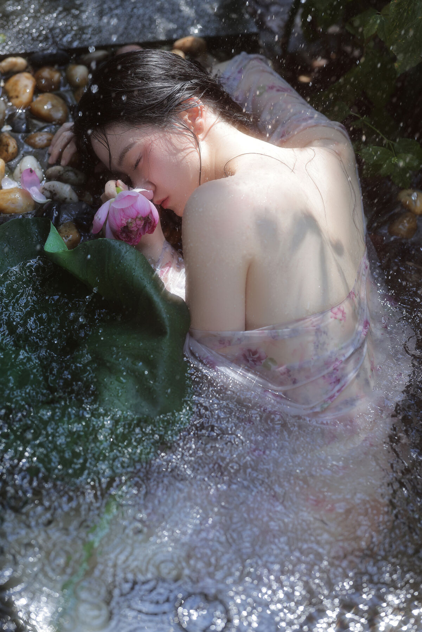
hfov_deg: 16.3
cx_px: 211
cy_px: 316
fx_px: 1476
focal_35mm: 84
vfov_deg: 24.2
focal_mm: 85
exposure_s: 1/2000
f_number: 2.2
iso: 400
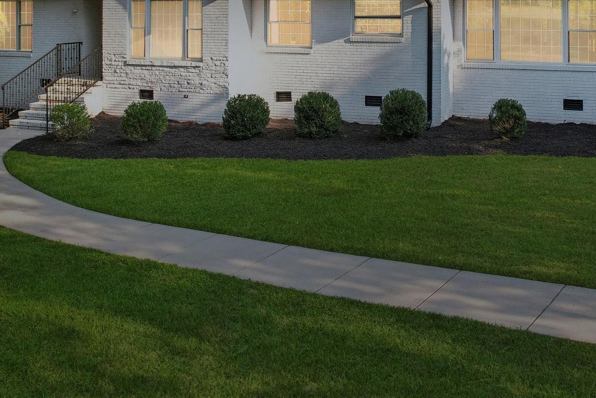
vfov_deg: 33.5
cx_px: 423
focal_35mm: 39
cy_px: 97
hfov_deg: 48.2
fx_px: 646
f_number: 2.8
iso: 100
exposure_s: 1/320
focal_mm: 8.4
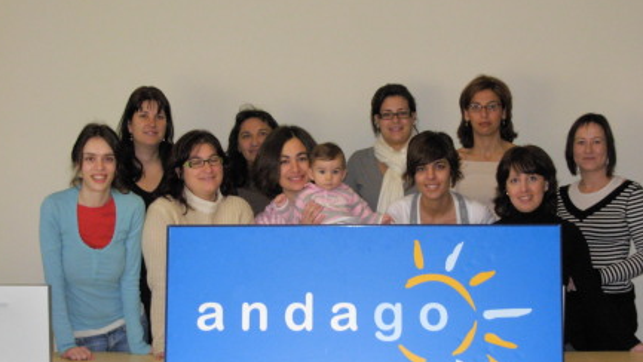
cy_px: 200
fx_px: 1501
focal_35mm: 88
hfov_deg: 24.2
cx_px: 352
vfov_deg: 13.8
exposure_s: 1/161
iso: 400
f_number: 3.5
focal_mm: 11.5
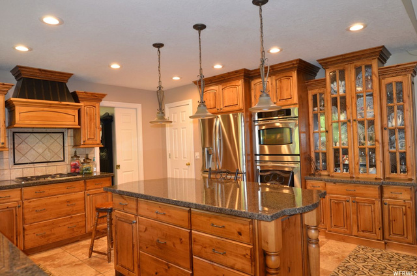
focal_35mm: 22
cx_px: 208
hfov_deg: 77.4
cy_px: 138
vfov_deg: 55.9
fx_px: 260
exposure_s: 1/60
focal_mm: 15
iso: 400
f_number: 2.8
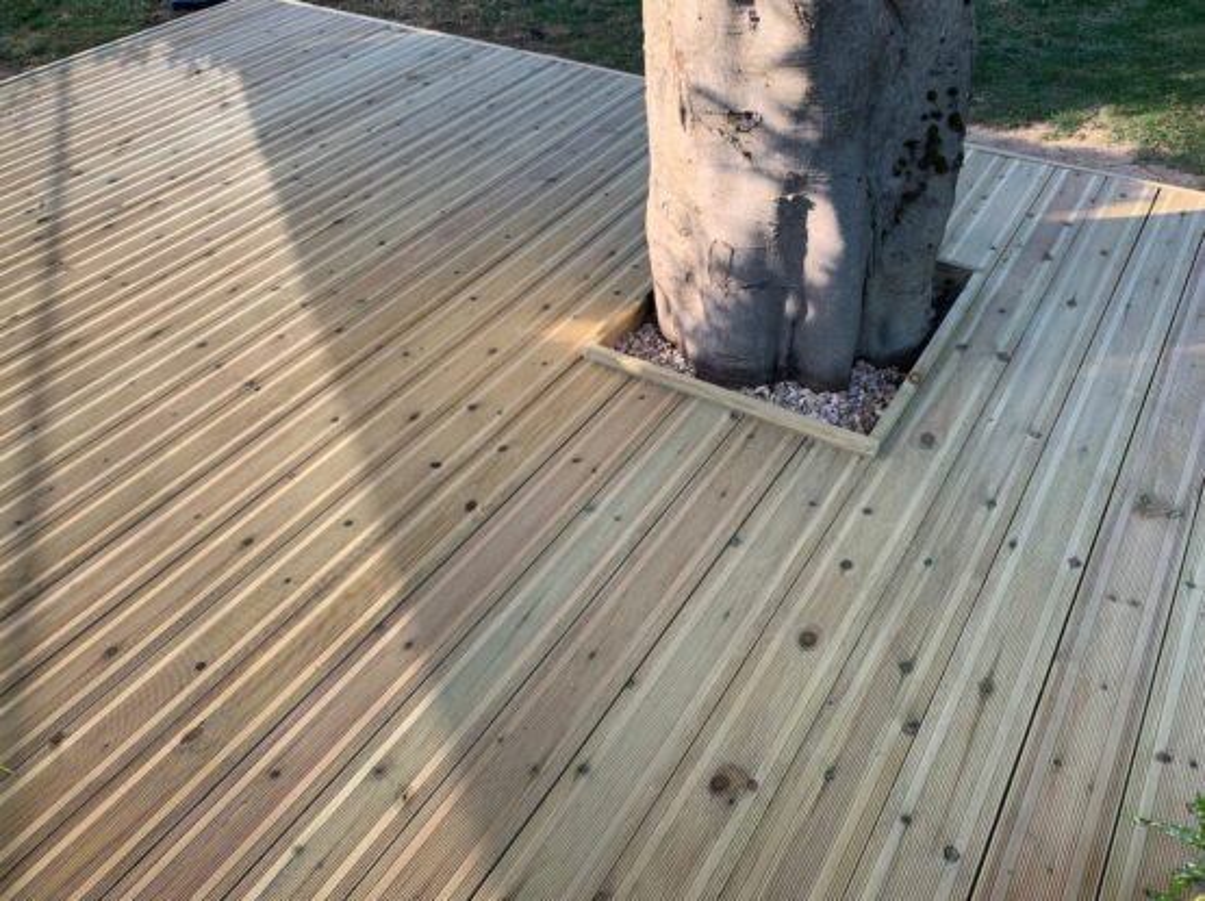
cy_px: 450
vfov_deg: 53.0
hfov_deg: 67.4
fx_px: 904
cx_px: 602
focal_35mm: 26
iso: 25
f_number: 1.8
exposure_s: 1/147
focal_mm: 4.25
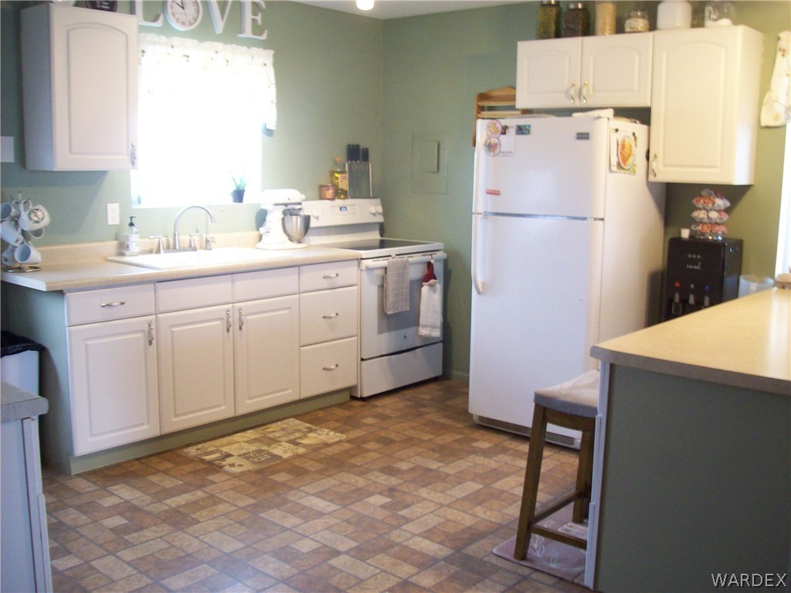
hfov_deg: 51.4
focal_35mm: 36
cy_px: 296
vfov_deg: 39.6
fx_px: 822
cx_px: 396
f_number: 2.7
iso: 160
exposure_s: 1/21.1
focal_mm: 6
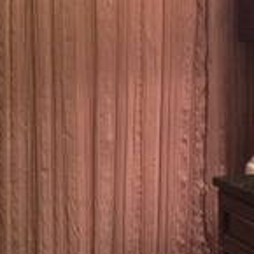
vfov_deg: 20.4
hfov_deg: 19.6
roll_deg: +0.4
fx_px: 706
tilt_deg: -1.3
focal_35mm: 85
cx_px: 275
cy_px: 98
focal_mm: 4.15
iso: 64
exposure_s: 1/4
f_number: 2.2
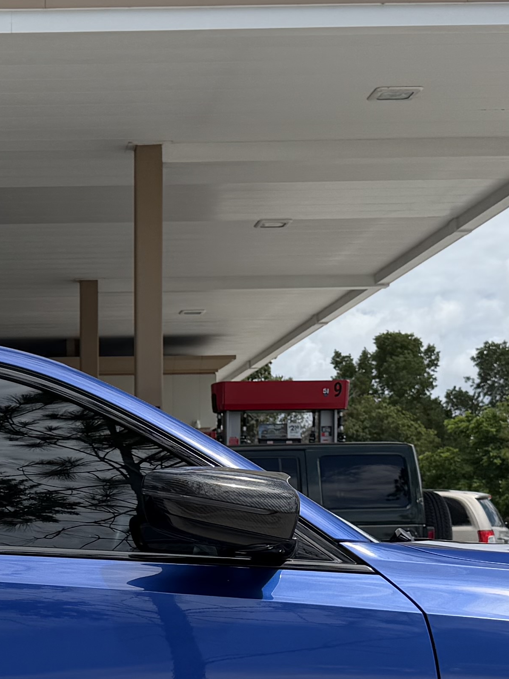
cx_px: -42
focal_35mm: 86
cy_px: 582
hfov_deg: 16.7
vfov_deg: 22.3
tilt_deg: -1.6
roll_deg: +1.7
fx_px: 1686
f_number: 1.78
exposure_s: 1/4975
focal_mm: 6.76
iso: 80
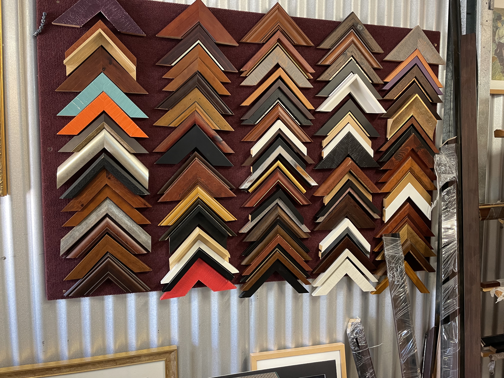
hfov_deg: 67.3
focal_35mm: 26
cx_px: 252
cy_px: 189
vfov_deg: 53.1
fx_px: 379
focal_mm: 4.2
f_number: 1.6
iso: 200
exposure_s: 1/50
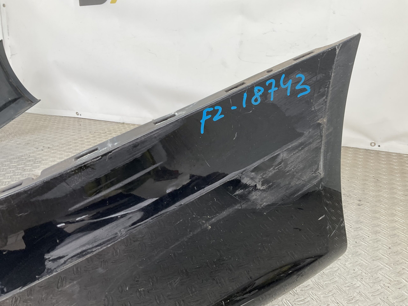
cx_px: 204
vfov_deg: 48.2
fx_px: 342
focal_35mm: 29
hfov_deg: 61.7
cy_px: 153
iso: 32
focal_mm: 3
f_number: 1.8
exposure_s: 1/120
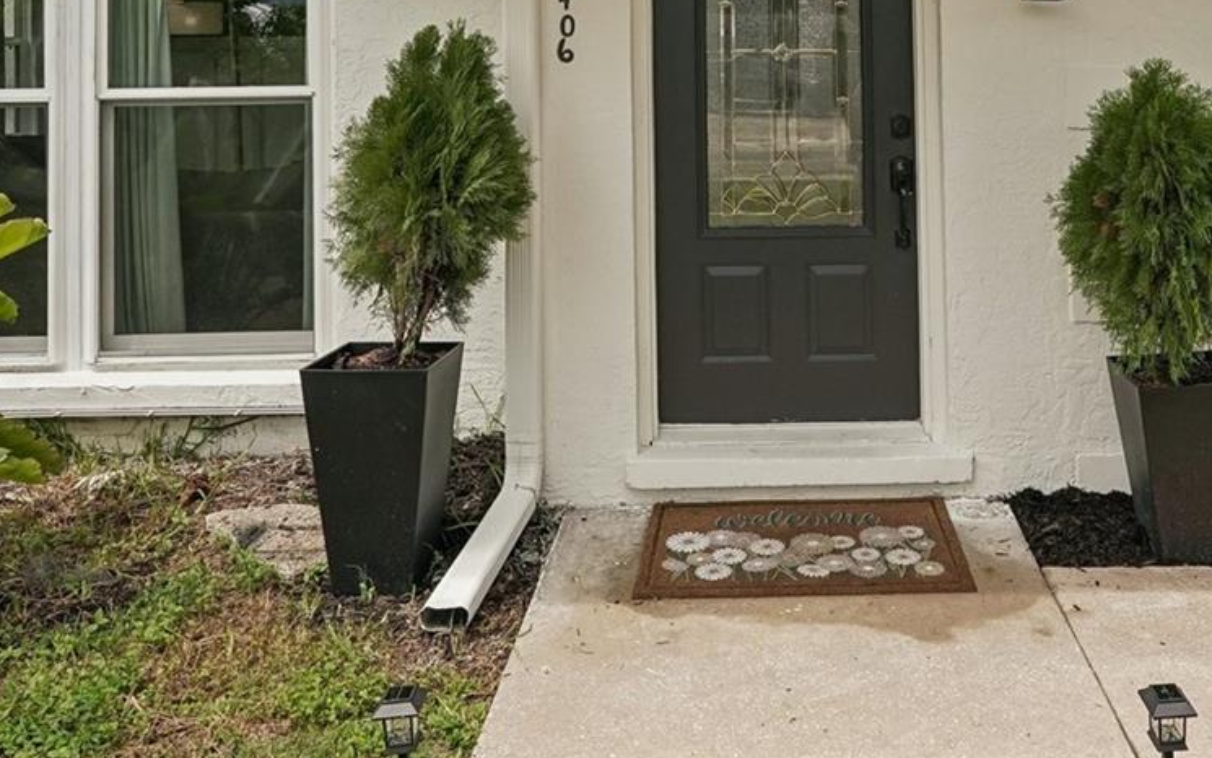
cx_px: 796
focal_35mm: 35
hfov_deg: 54.3
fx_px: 1156
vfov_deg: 34.8
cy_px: 119
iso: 400
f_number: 8
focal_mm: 16
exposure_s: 1/320
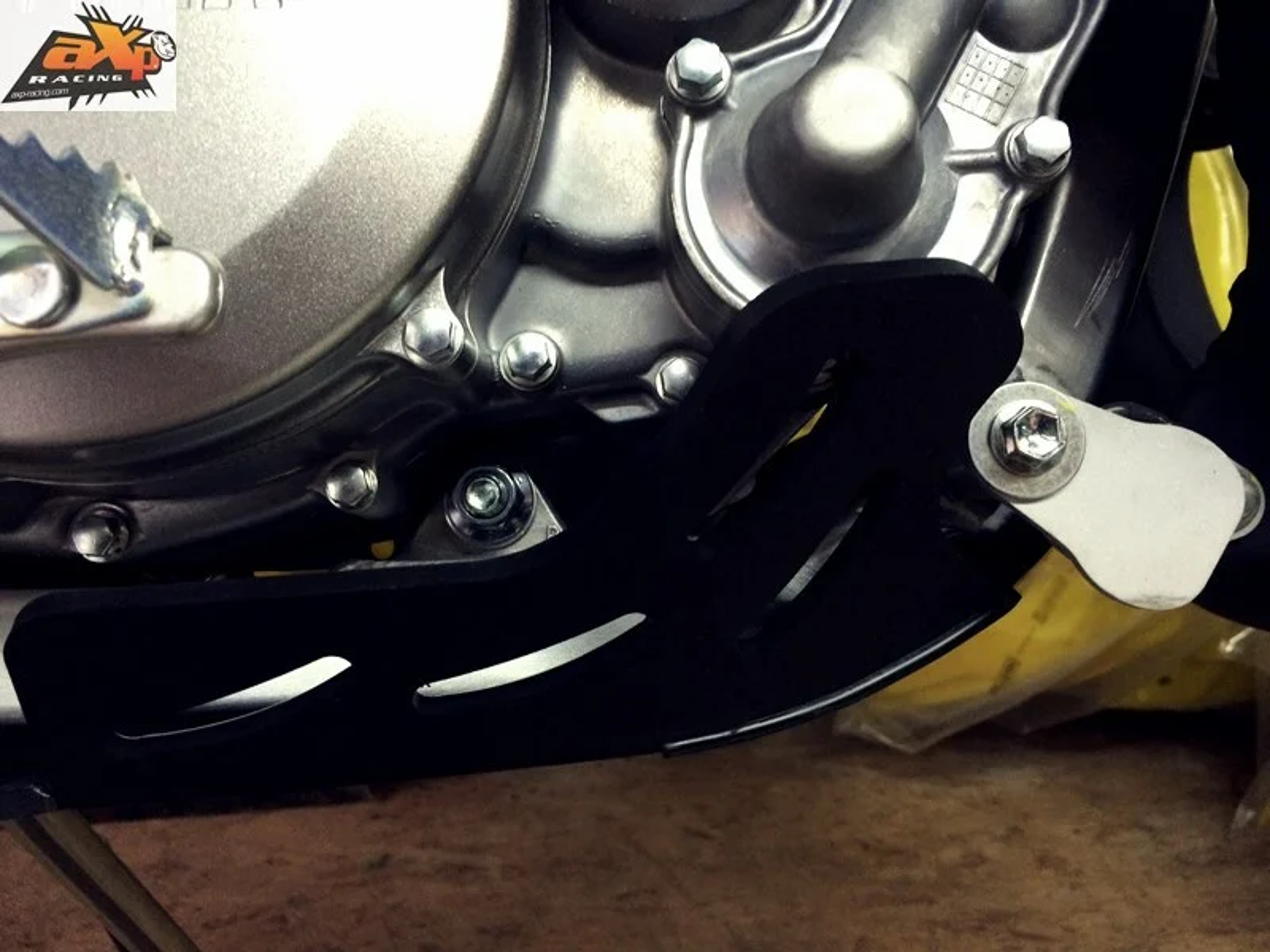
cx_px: 635
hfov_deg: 61.7
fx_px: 1064
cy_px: 476
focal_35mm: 29
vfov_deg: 48.2
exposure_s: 1/33
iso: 320
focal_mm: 4.15
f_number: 2.2
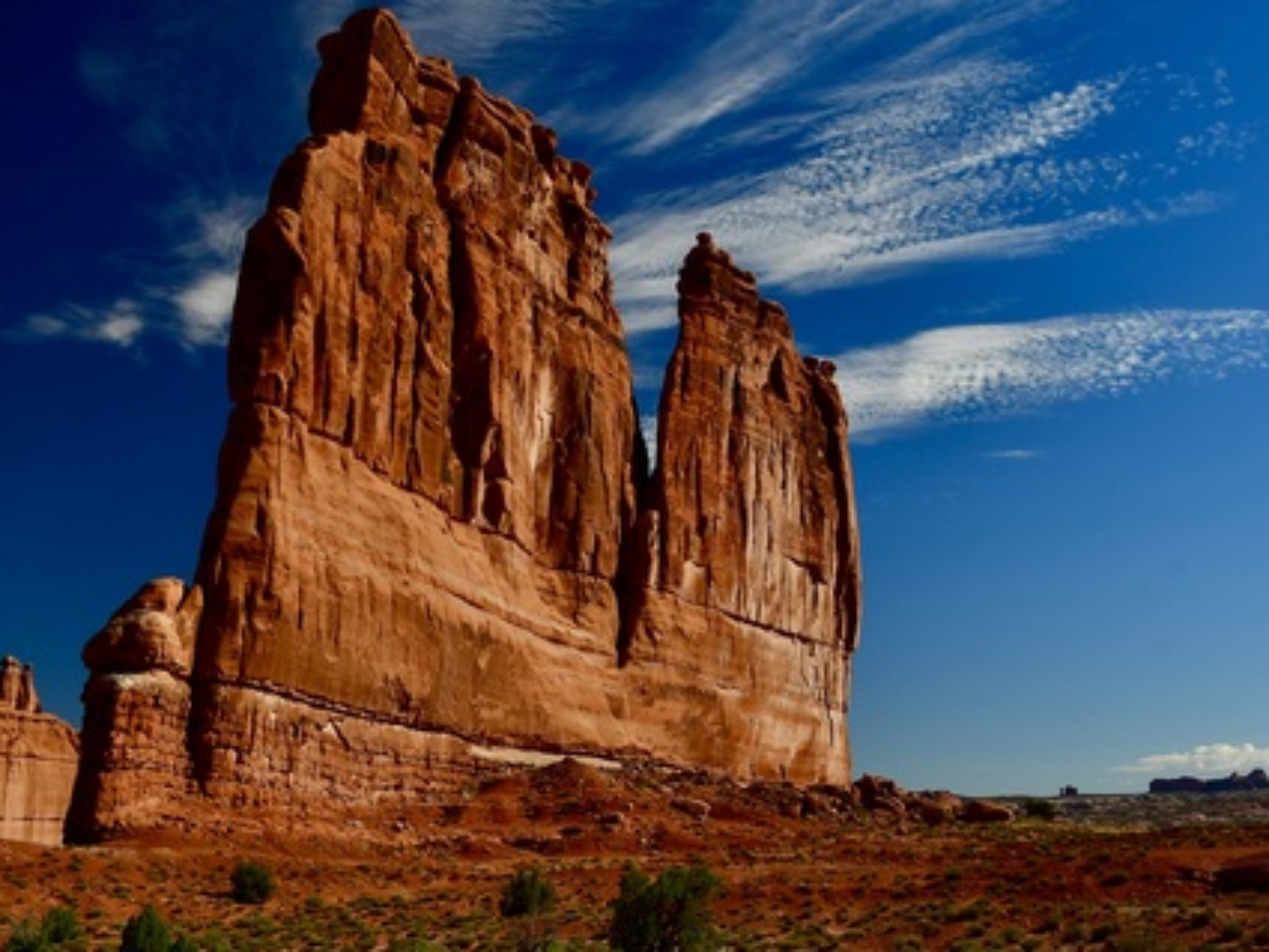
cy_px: 530
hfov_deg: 48.7
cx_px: 764
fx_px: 1393
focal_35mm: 38
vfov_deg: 37.7
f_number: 10
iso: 200
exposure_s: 1/400
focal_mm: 20
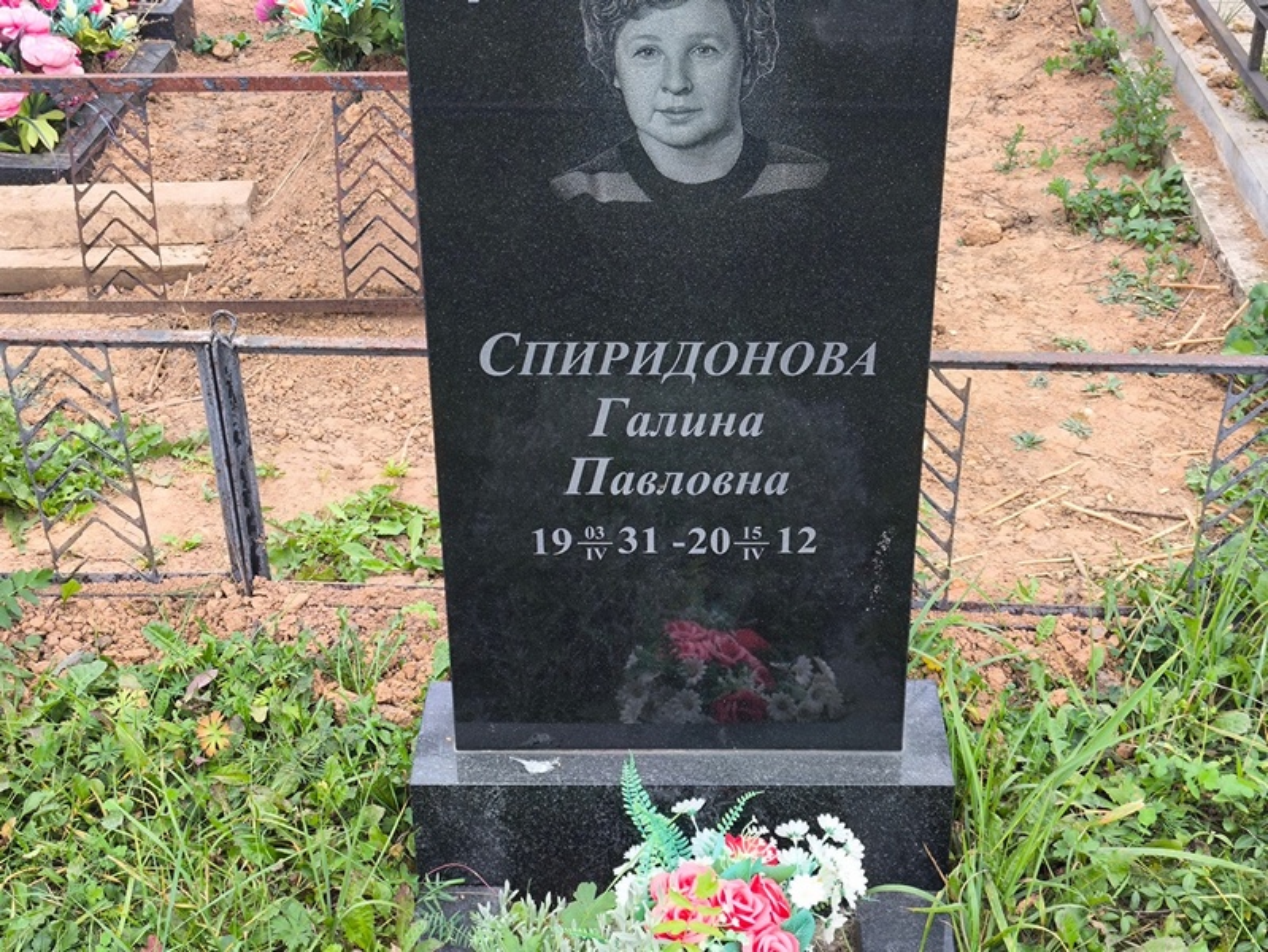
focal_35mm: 50
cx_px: 634
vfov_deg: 29.1
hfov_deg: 38.2
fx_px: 1832
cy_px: 476
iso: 80
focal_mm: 4.71
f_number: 1.7
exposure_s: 1/120
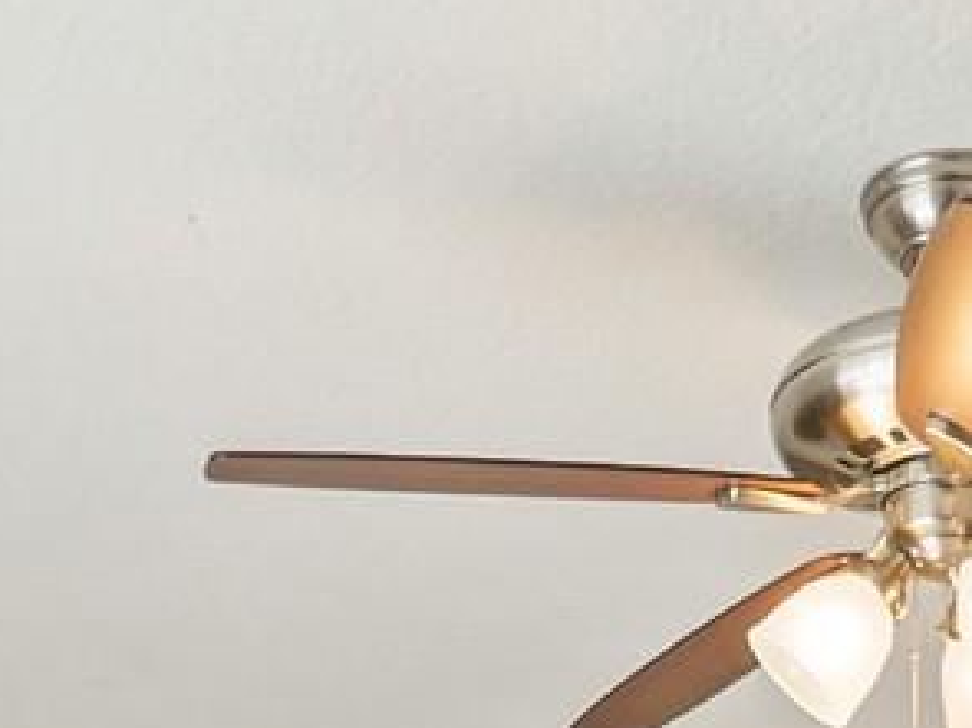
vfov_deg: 15.9
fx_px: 2133
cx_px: 819
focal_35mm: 76
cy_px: 1382
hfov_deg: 25.1
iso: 320
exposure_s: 1/60
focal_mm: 7
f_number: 4
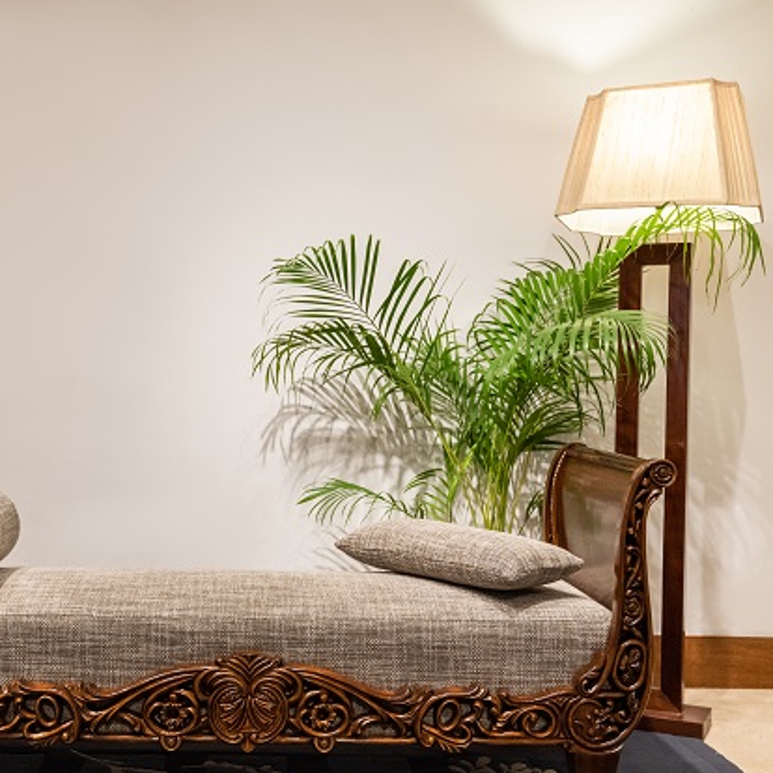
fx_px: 1162
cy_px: 428
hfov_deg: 36.4
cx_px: 250
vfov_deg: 36.8
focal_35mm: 46
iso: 3200
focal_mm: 32
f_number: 5.6
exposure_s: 1/125
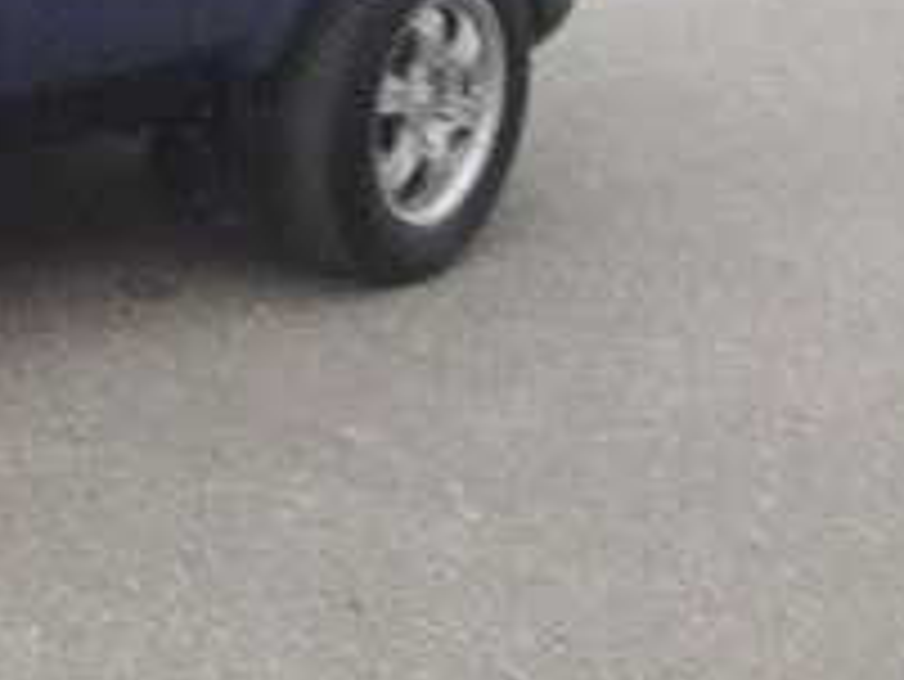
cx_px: -355
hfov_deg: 19.2
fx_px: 2404
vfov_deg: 15.6
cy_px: -101
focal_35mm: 92
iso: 500
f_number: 1.9
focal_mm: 3.7
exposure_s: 1/17
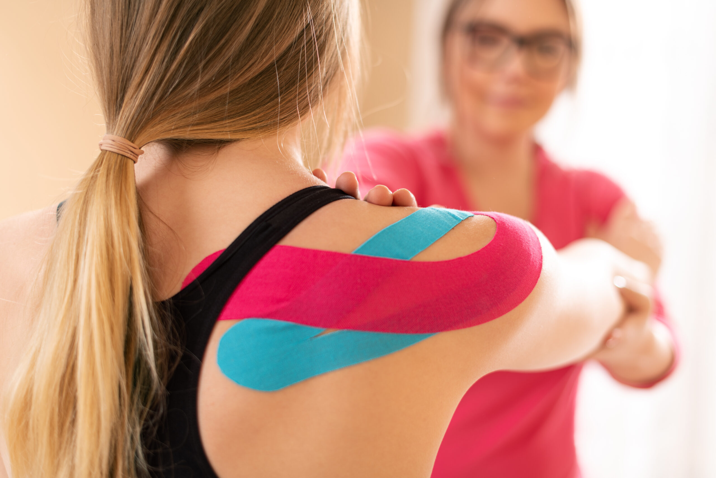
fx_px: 994
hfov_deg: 39.6
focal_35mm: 50
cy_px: 239
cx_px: 358
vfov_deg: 27.0
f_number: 2
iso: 40
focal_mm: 50
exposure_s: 1/160
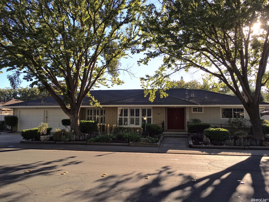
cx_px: 134
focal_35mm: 29
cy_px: 101
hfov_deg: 61.7
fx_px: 225
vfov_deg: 48.2
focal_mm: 4.15
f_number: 2.2
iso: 25
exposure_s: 1/754
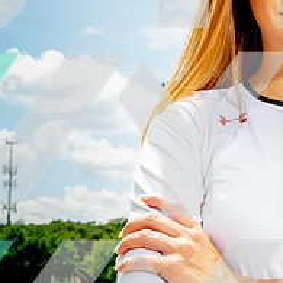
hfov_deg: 17.4
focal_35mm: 97
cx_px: 298
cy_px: 142
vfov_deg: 17.9
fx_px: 897
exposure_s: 1/125
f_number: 8
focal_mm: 30
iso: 100
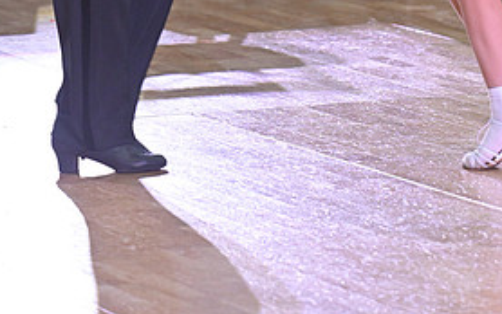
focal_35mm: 394
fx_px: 5393
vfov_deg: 3.3
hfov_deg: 5.3
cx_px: 279
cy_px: -199
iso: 3200
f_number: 5.6
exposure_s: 1/320
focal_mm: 185
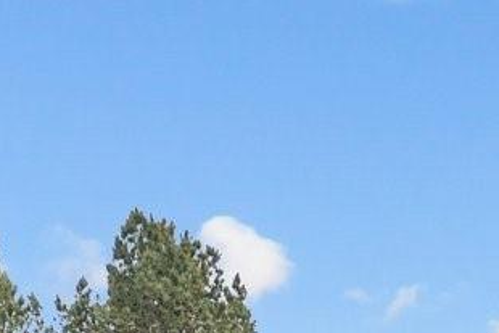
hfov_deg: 10.8
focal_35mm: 185
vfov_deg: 6.7
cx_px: 718
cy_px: 1044
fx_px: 2565
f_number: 4.5
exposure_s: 1/120
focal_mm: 10.26
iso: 100
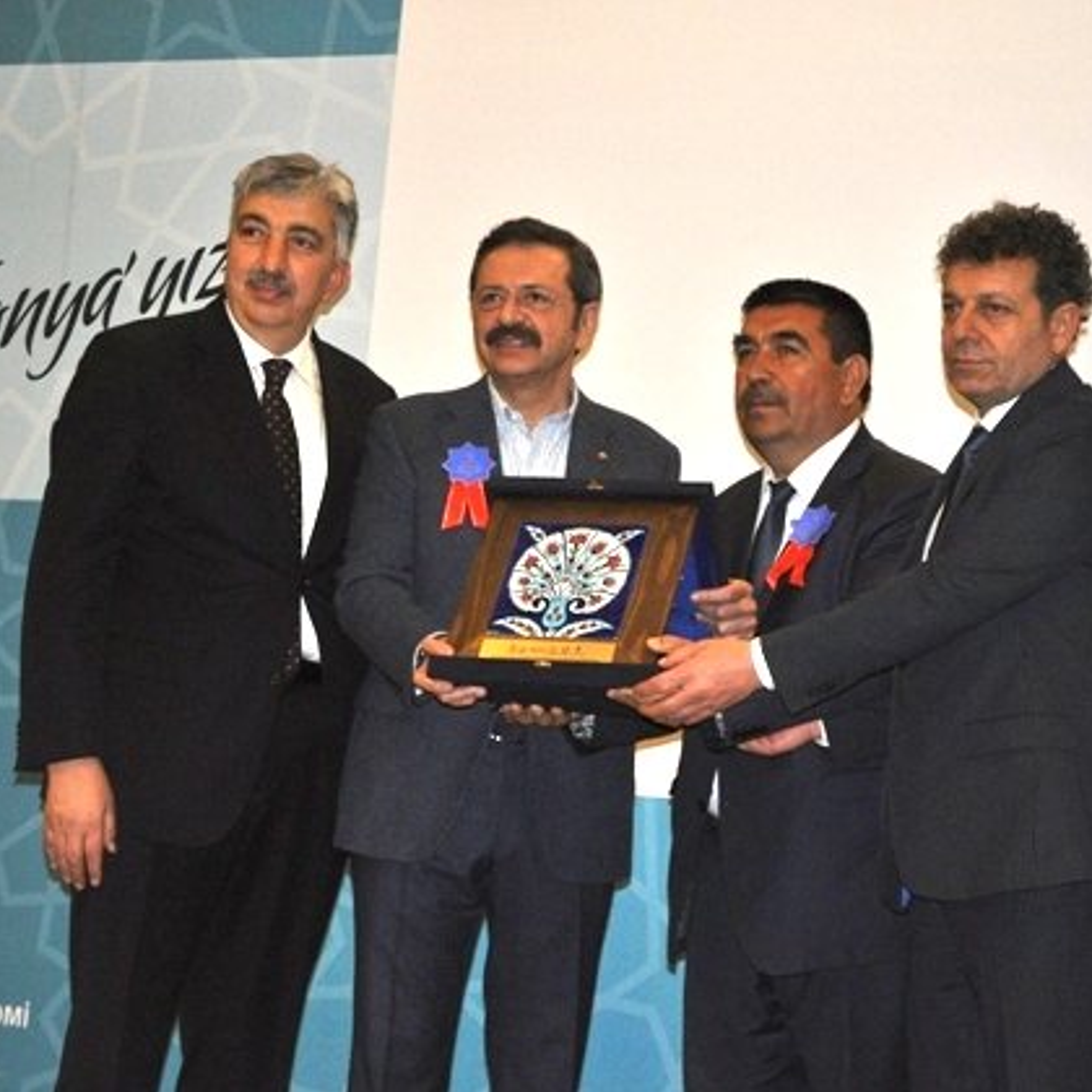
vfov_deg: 17.2
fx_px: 3605
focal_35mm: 101
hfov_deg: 17.2
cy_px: 550
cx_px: 562
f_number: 4.5
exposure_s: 1/60
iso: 800
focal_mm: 52
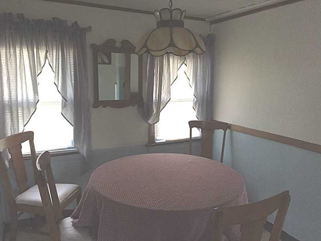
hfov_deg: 61.7
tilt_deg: -8.5
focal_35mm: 29
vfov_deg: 48.2
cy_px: 120
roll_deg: -1.6
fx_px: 269
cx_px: 160
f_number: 2.2
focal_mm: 4.15
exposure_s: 1/24
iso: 250
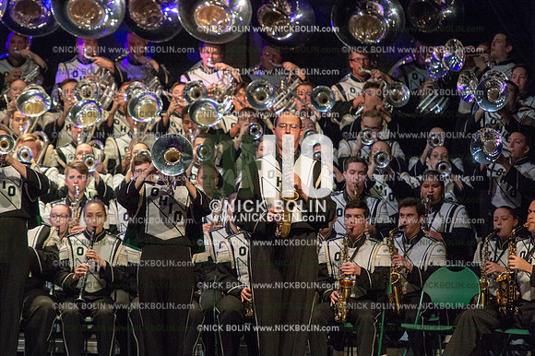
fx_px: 4010
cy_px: 178
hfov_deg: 7.6
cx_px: 268
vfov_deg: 5.1
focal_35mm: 270
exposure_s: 1/400
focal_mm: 270
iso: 8000
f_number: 5.6
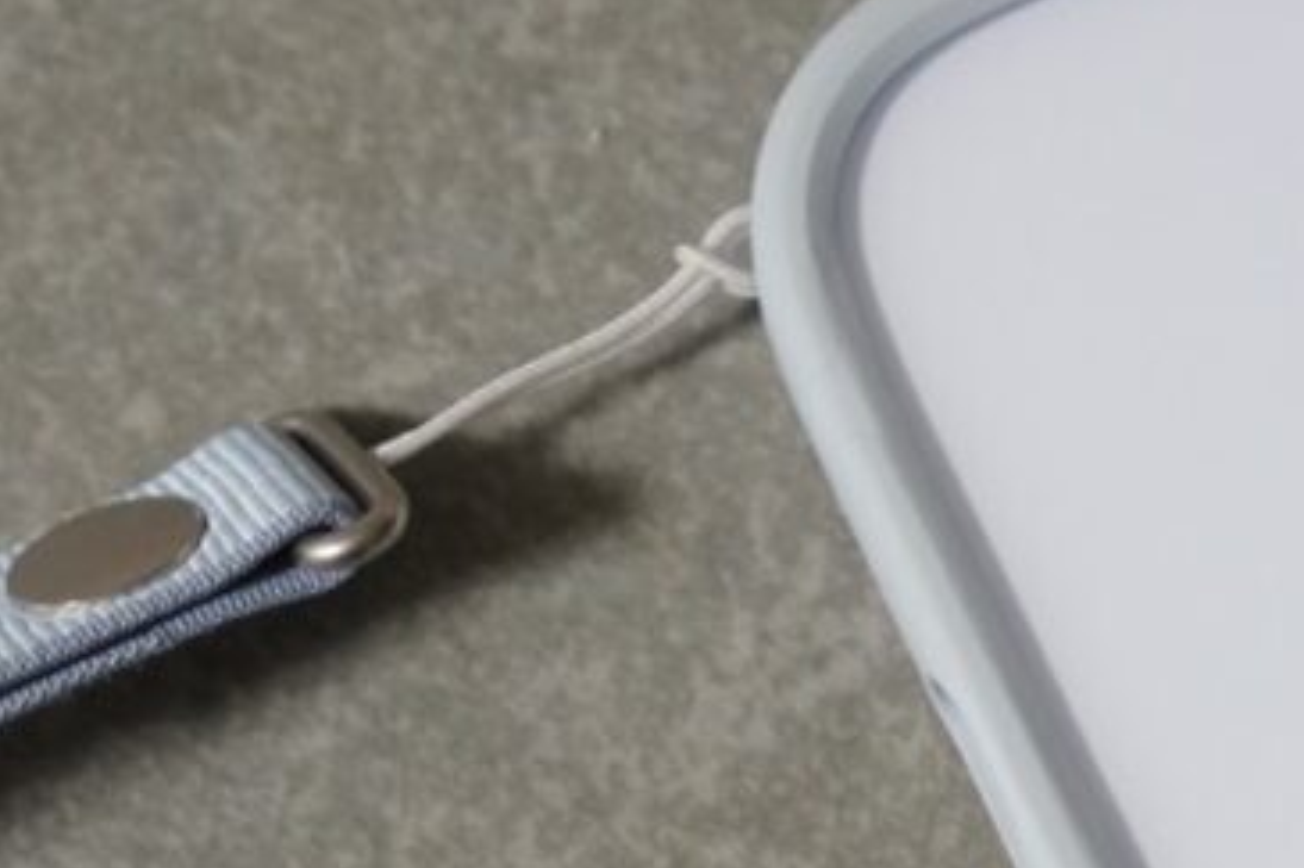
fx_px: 5337
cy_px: 898
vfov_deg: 9.2
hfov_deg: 13.9
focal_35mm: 147
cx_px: 1025
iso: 2000
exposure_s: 1/60
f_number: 4
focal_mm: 35
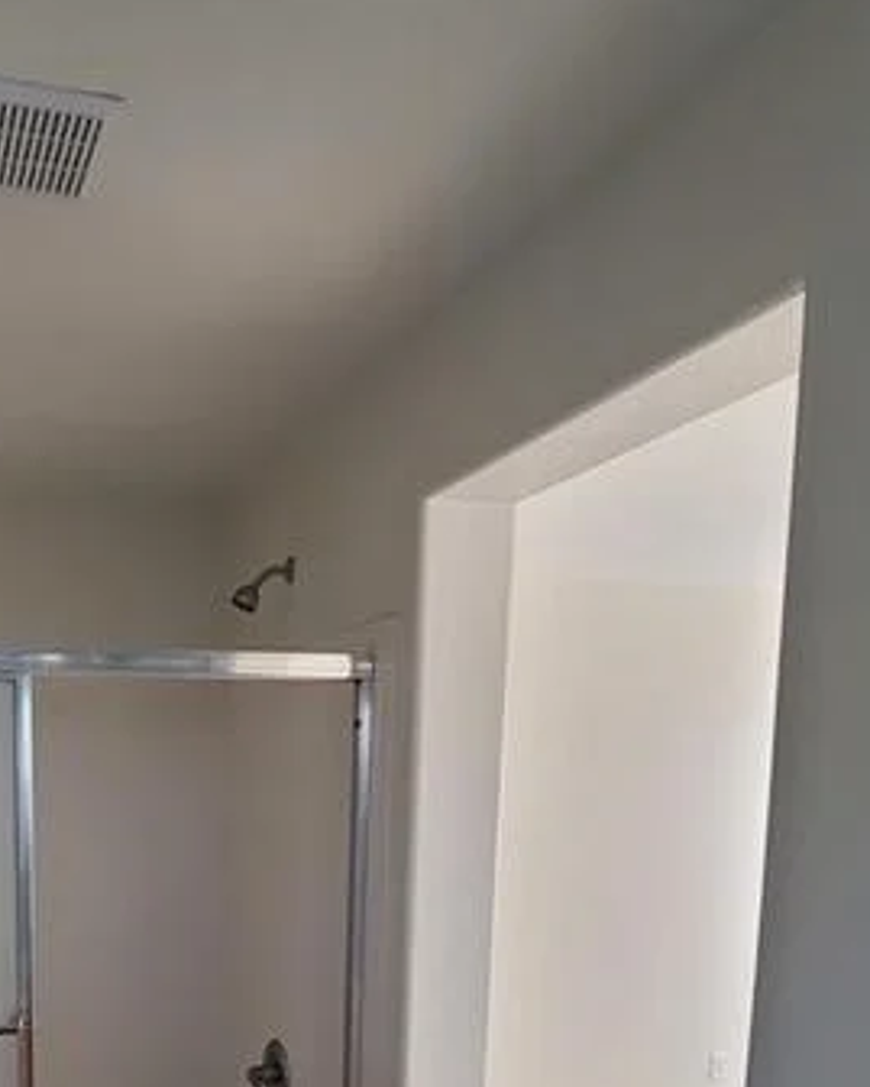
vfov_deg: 54.7
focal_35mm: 29
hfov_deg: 46.4
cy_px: 922
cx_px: 133
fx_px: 933
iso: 125
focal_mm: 2.2
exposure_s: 1/60
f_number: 2.2
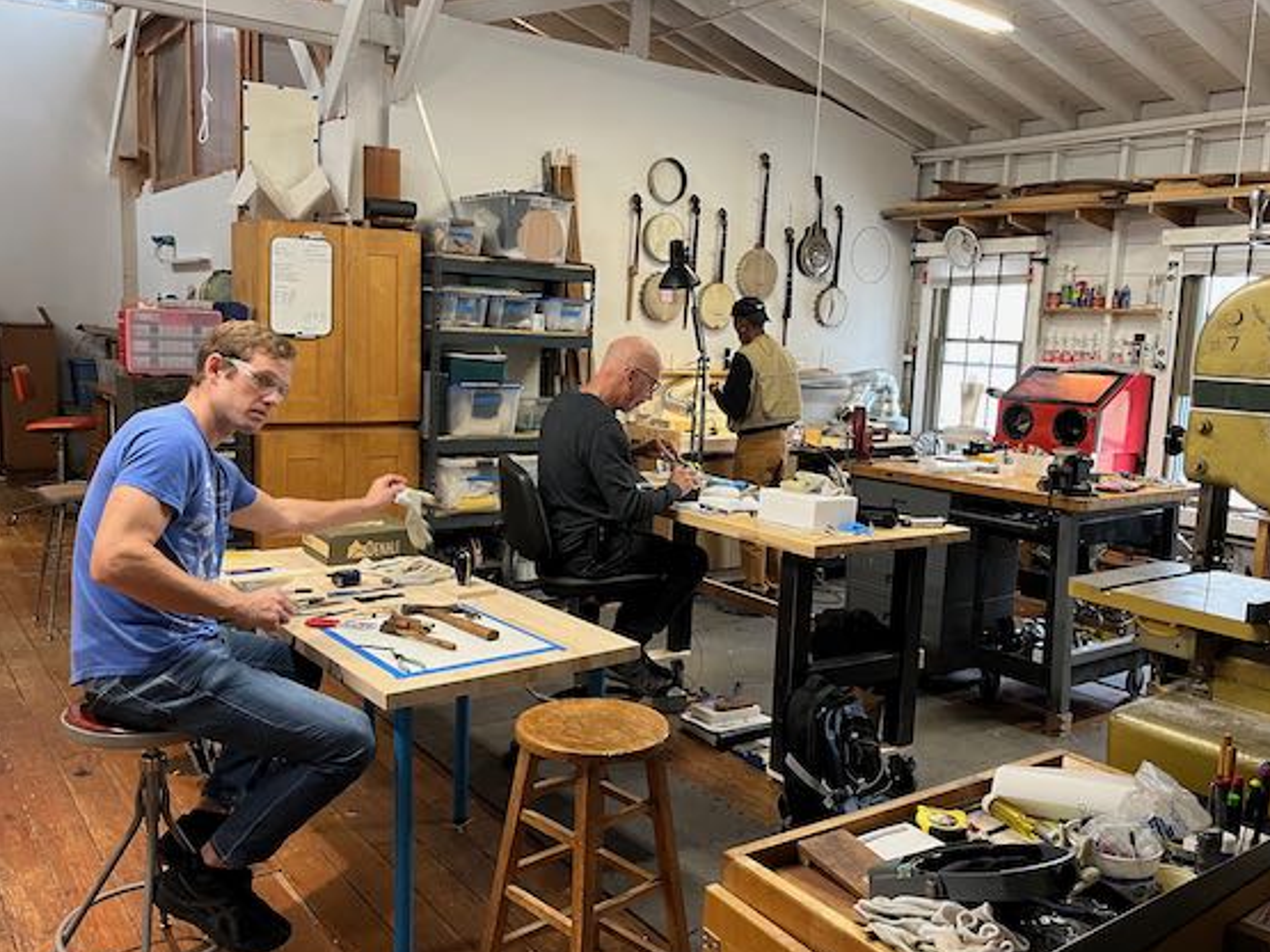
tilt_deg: -7.8
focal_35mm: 30
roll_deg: -2.3
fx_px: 1100
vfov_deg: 46.8
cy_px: 467
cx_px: 618
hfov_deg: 60.0
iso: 160
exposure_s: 1/60
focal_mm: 5.1
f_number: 1.6
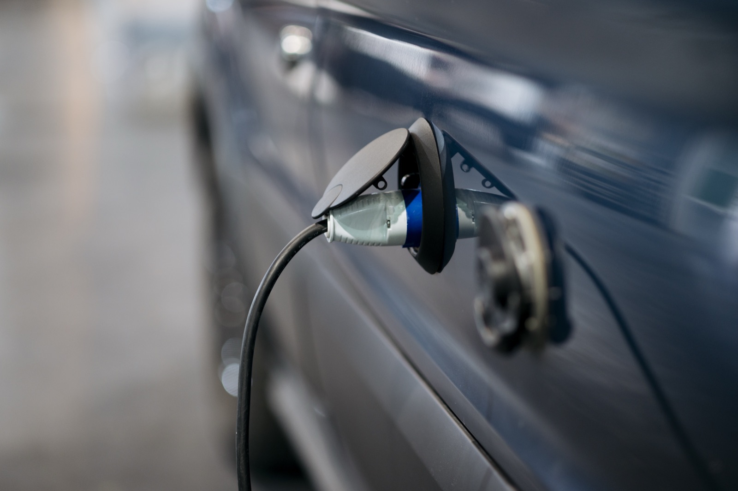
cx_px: 369
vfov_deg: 16.0
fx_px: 1741
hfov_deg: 23.9
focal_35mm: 85
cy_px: 246
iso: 400
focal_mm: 85
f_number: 1.8
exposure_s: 1/125
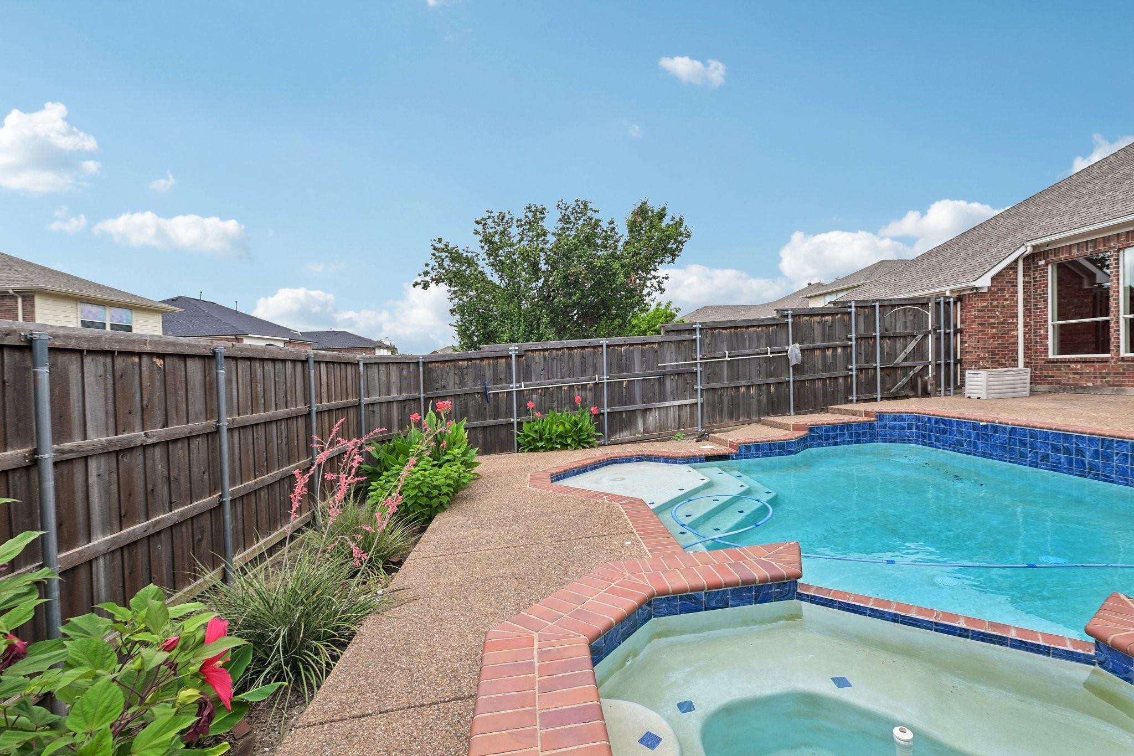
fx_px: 441
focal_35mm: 14
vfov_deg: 81.2
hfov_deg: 104.3
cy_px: 378
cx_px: 567
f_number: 8
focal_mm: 14
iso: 400
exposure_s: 1/100
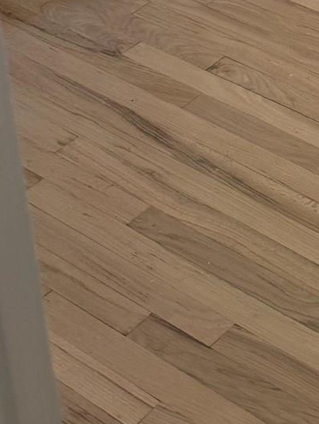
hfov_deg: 12.9
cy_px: -289
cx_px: 598
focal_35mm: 103
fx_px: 1265
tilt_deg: -20.2
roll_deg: -0.9
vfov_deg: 16.6
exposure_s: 1/120
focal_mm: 6.76
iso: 125
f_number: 1.78
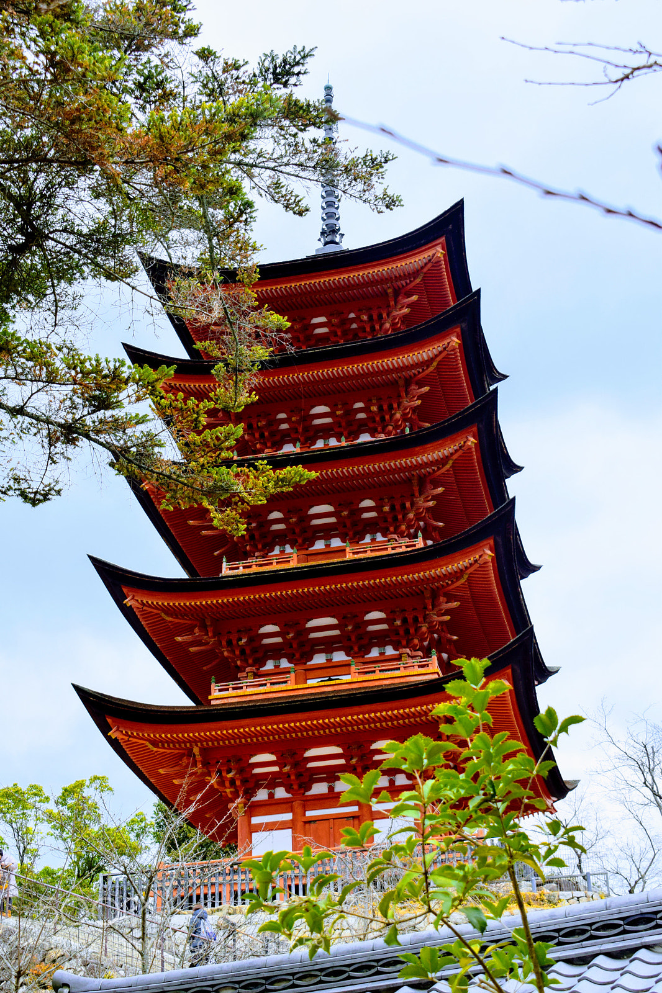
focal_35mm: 60
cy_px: 496
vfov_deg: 33.4
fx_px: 1656
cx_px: 331
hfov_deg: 22.6
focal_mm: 40
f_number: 8
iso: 400
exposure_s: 1/250
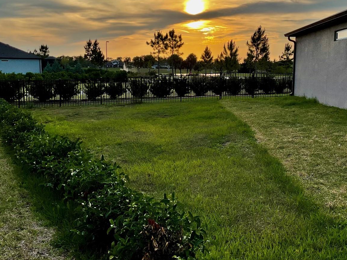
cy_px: 113
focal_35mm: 40
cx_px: 212
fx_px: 401
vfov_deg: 35.9
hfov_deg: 46.5
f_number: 1.8
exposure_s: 1/1015
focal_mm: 3
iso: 16
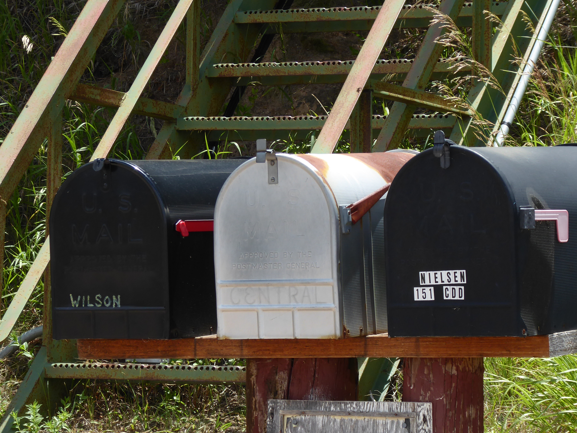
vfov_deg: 7.7
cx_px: 325
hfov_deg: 10.2
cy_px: 265
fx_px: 3217
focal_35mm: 193
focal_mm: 24.2
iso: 80
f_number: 5.3
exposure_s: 1/250
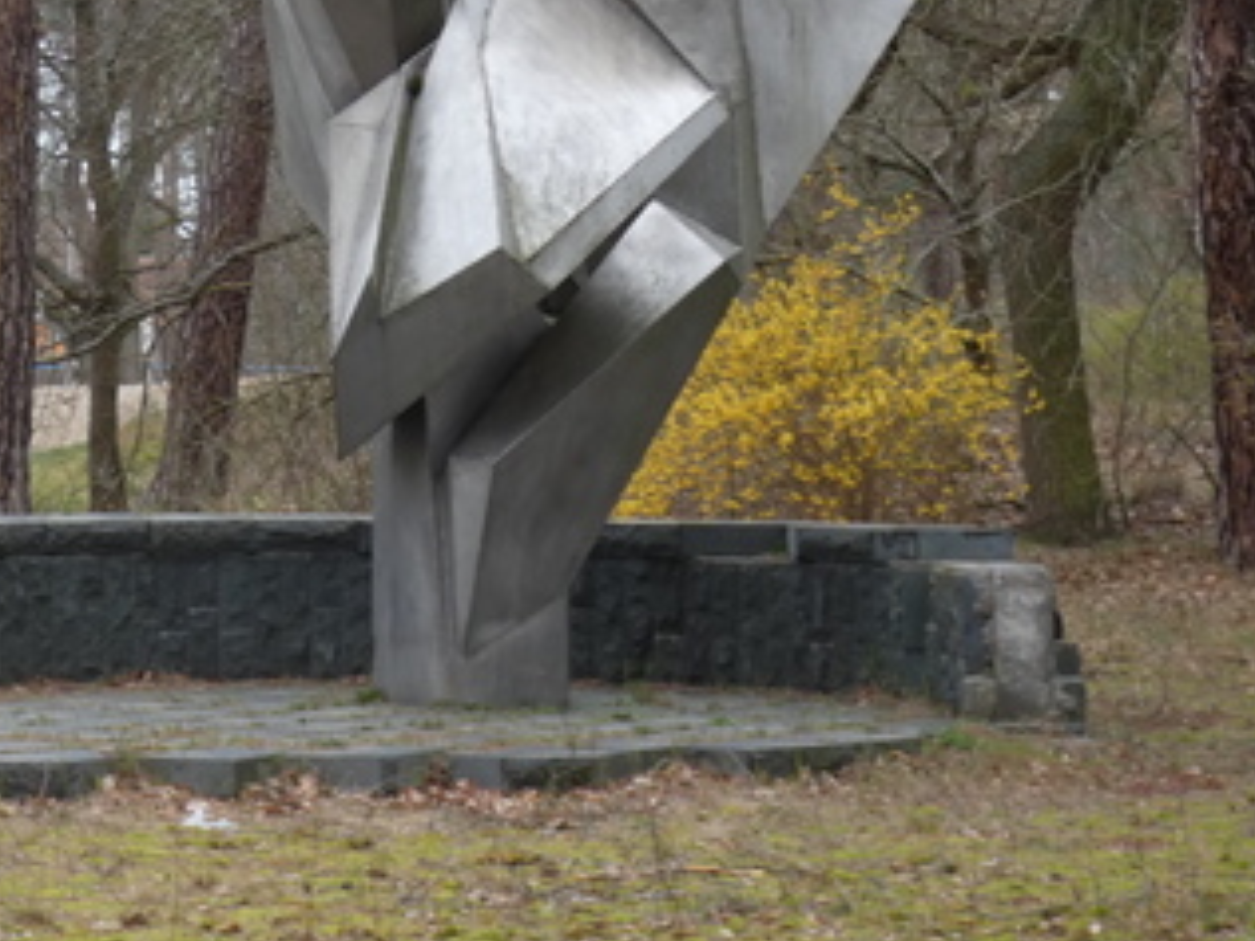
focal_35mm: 160
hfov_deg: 12.3
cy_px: 71
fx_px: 5801
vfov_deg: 9.2
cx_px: 191
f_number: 4.5
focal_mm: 14.1
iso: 80
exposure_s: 1/80
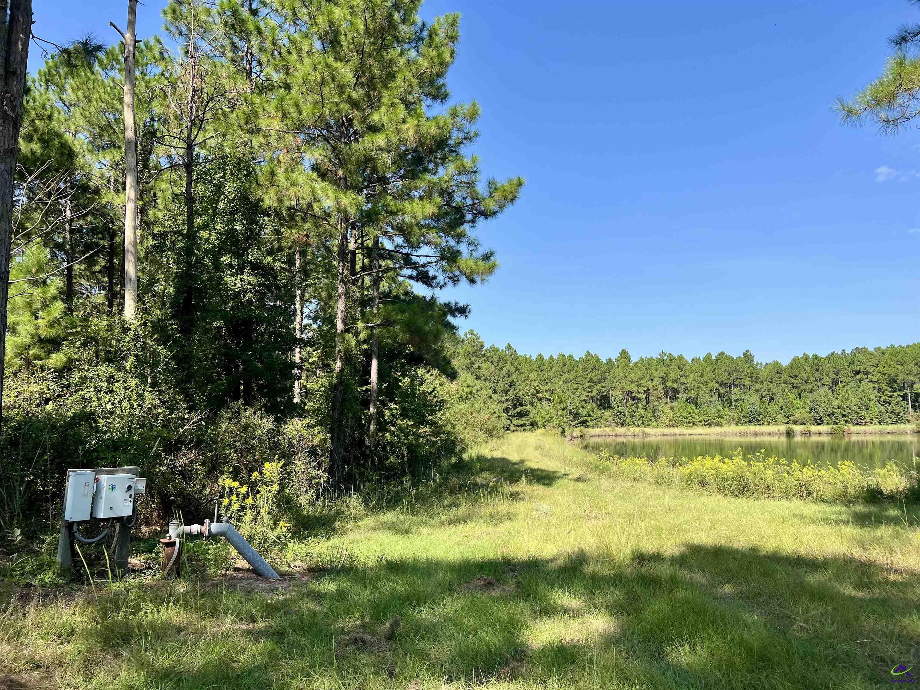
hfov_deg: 67.3
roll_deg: +0.9
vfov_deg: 53.1
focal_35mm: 26
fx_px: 691
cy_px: 345
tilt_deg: +7.3
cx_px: 460
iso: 50
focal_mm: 5.7
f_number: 1.5
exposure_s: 1/2404
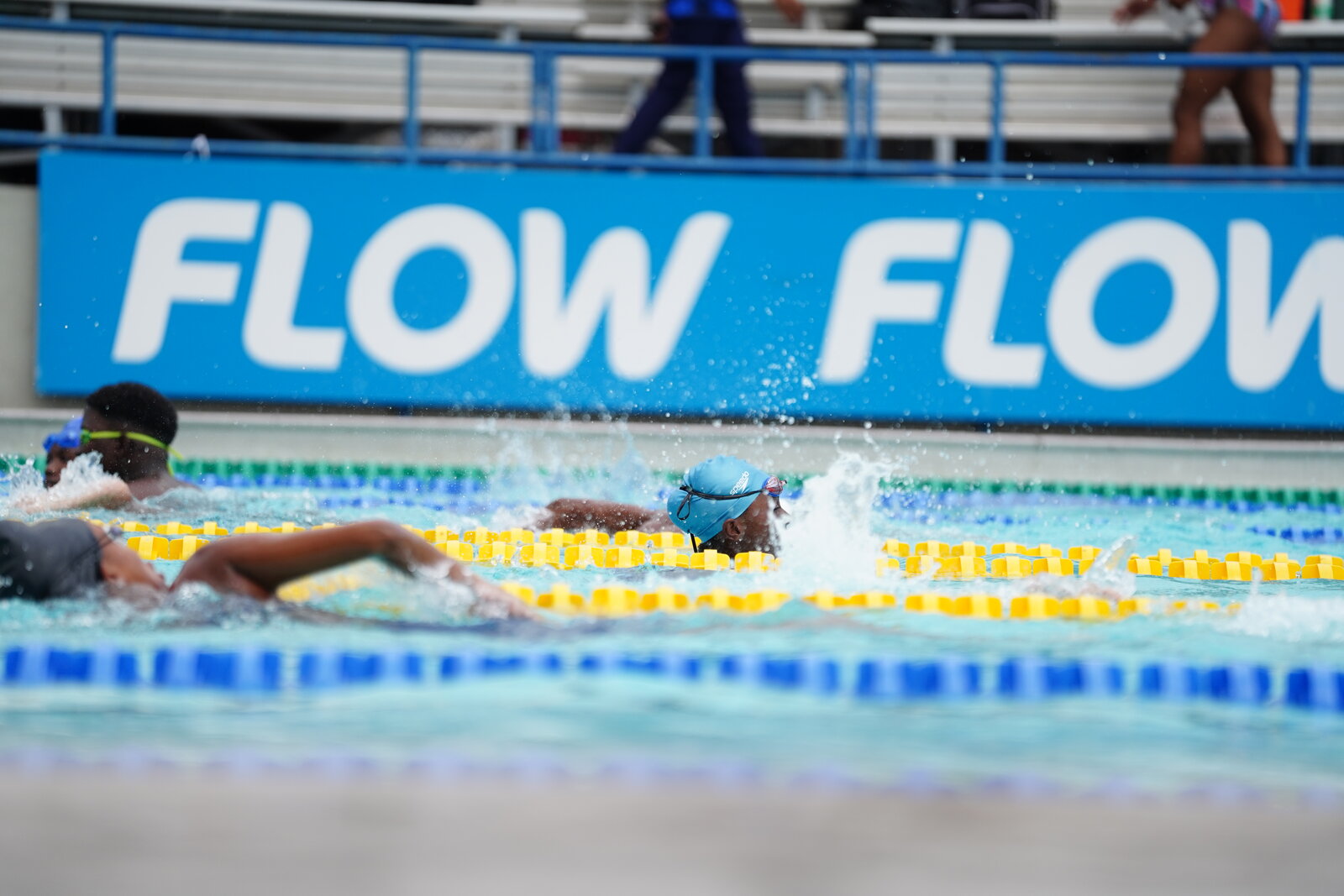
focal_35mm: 183
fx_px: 6825
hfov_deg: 11.2
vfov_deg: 7.5
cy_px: 448
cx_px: 672
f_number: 2.8
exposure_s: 1/5000
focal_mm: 182.8
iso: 320
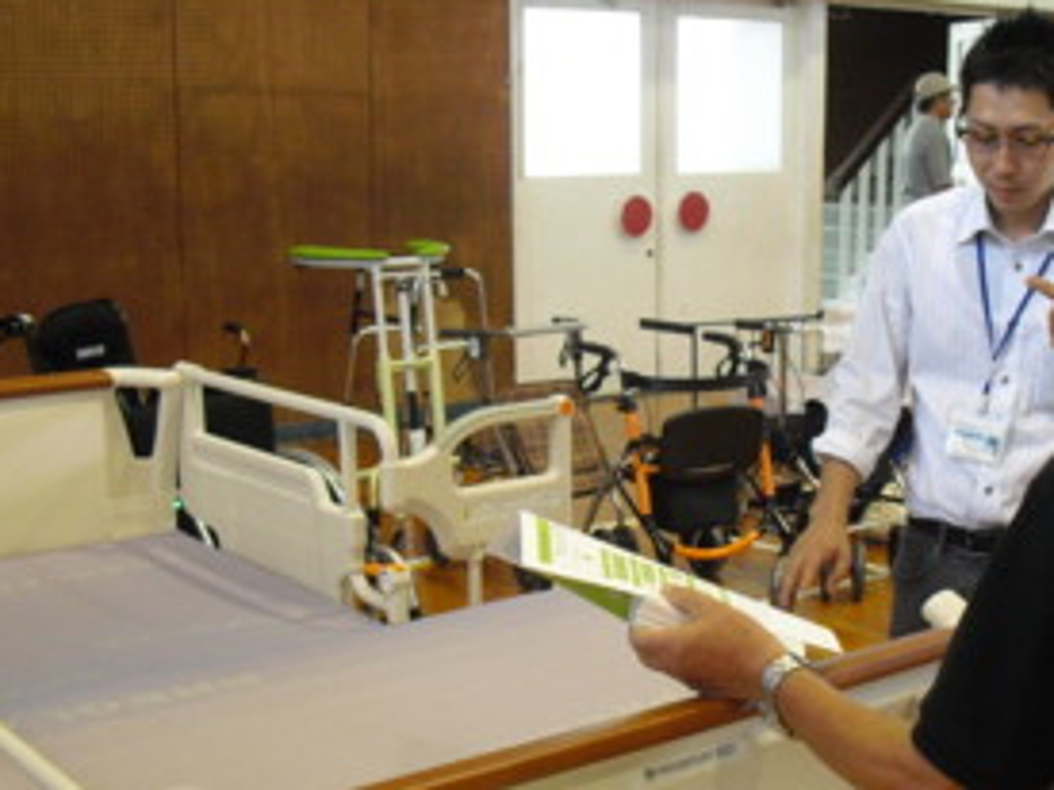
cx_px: 767
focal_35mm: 59
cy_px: 518
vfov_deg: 24.7
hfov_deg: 32.2
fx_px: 1796
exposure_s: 1/100
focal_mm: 6.3
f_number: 3.1
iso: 400
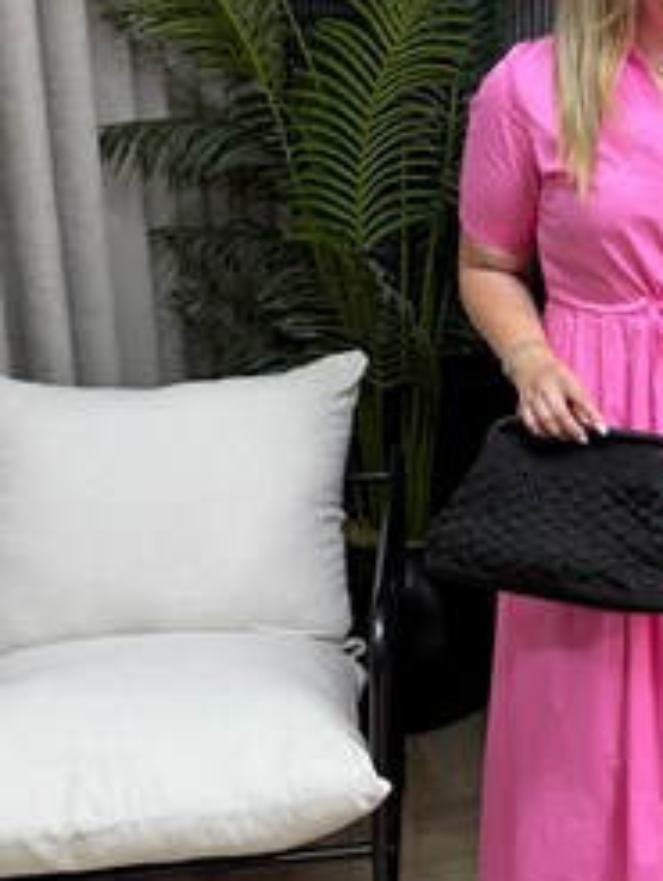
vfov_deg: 36.7
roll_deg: -1.0
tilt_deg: -23.5
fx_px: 1326
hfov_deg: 26.3
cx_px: 688
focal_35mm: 52
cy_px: 367
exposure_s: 1/50
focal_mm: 6.76
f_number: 1.78
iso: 200
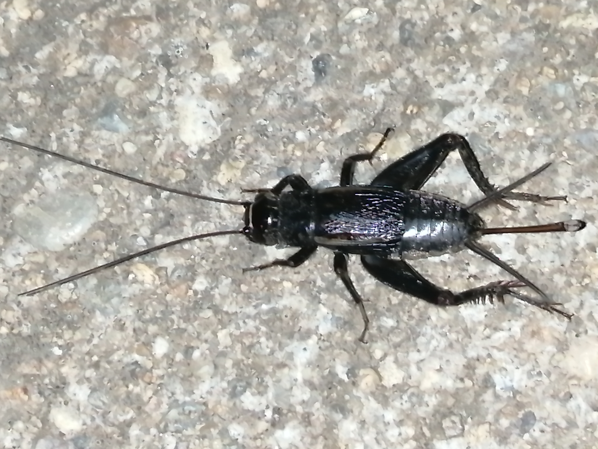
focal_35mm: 104
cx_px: 299
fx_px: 1797
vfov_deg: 14.2
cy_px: 224
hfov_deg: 18.9
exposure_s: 1/45
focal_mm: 3.46
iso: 160
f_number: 1.8
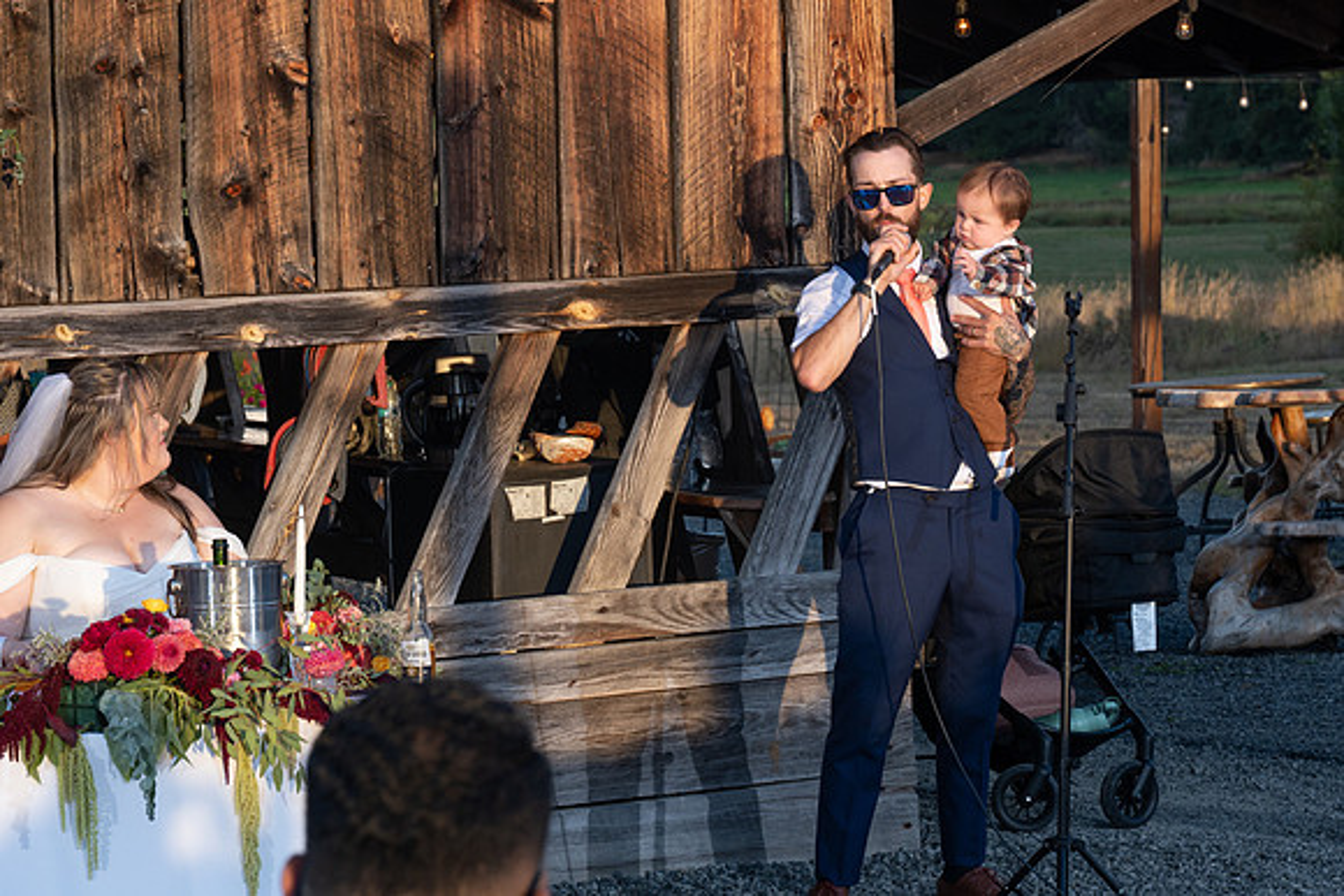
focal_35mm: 129
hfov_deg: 15.9
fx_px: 4819
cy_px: 421
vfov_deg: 10.6
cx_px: 811
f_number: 10
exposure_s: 1/125
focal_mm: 107
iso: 320
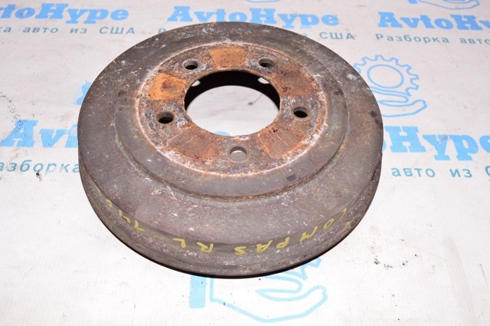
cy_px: 163
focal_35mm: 32
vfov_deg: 41.6
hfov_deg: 59.6
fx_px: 428
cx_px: 245
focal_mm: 21
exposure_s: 1/125
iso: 1600
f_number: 8
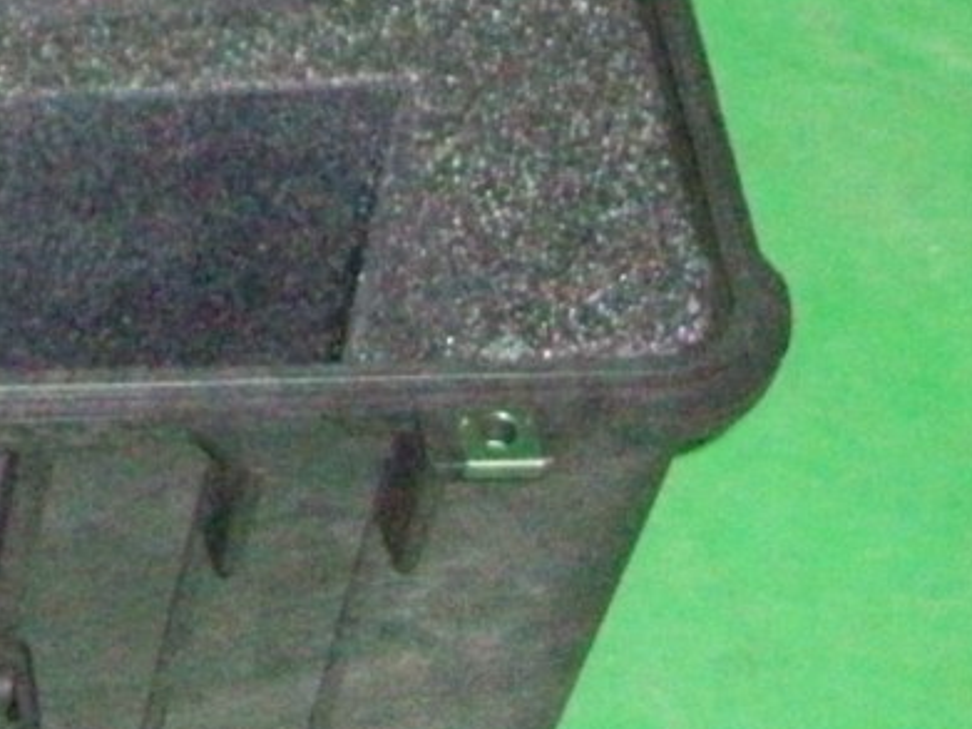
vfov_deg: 7.9
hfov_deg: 10.7
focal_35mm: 178
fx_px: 4997
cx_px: -445
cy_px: -746
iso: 320
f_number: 2.8
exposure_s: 1/60
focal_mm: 5.7
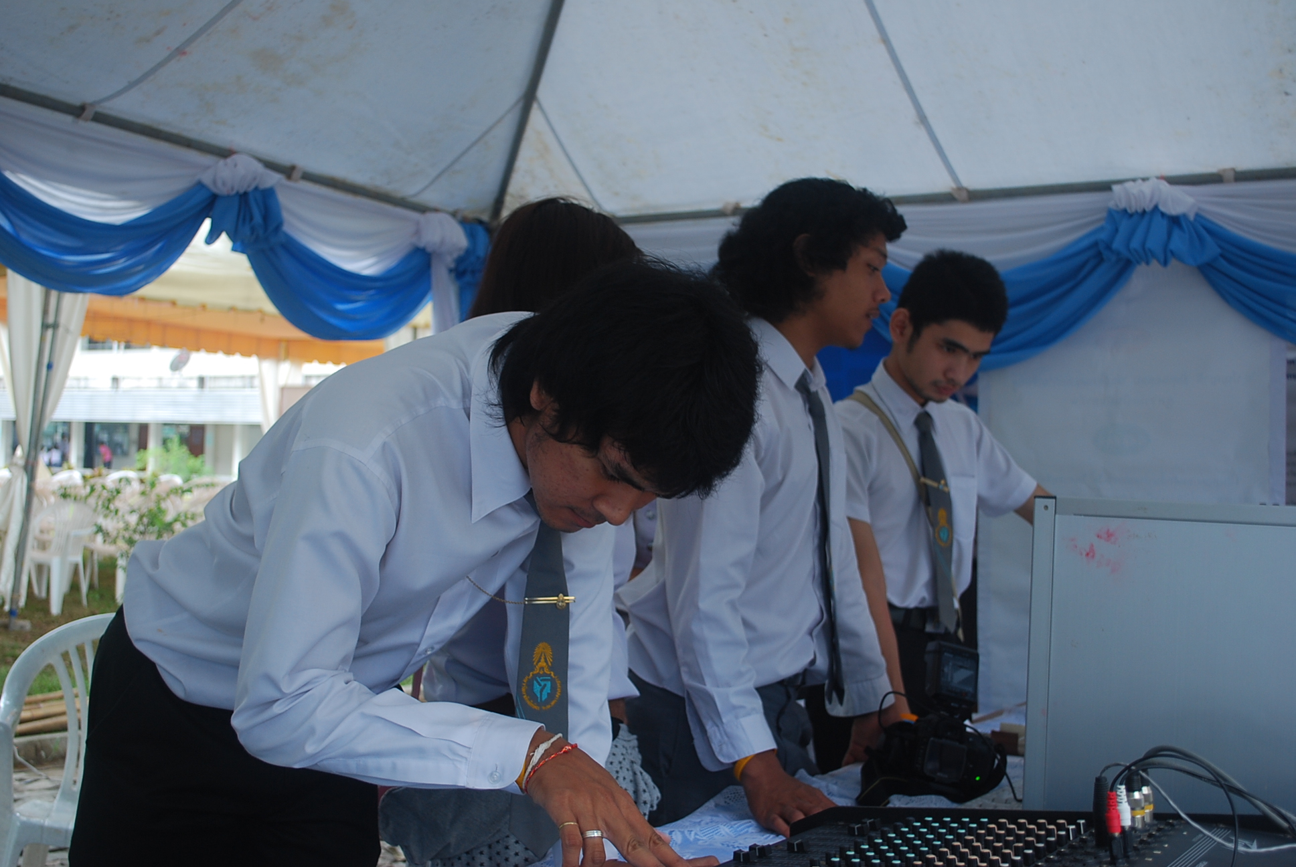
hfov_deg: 46.3
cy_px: 434
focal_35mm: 42
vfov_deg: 32.0
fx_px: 1514
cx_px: 648
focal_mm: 28
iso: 200
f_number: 4.5
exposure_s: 1/10
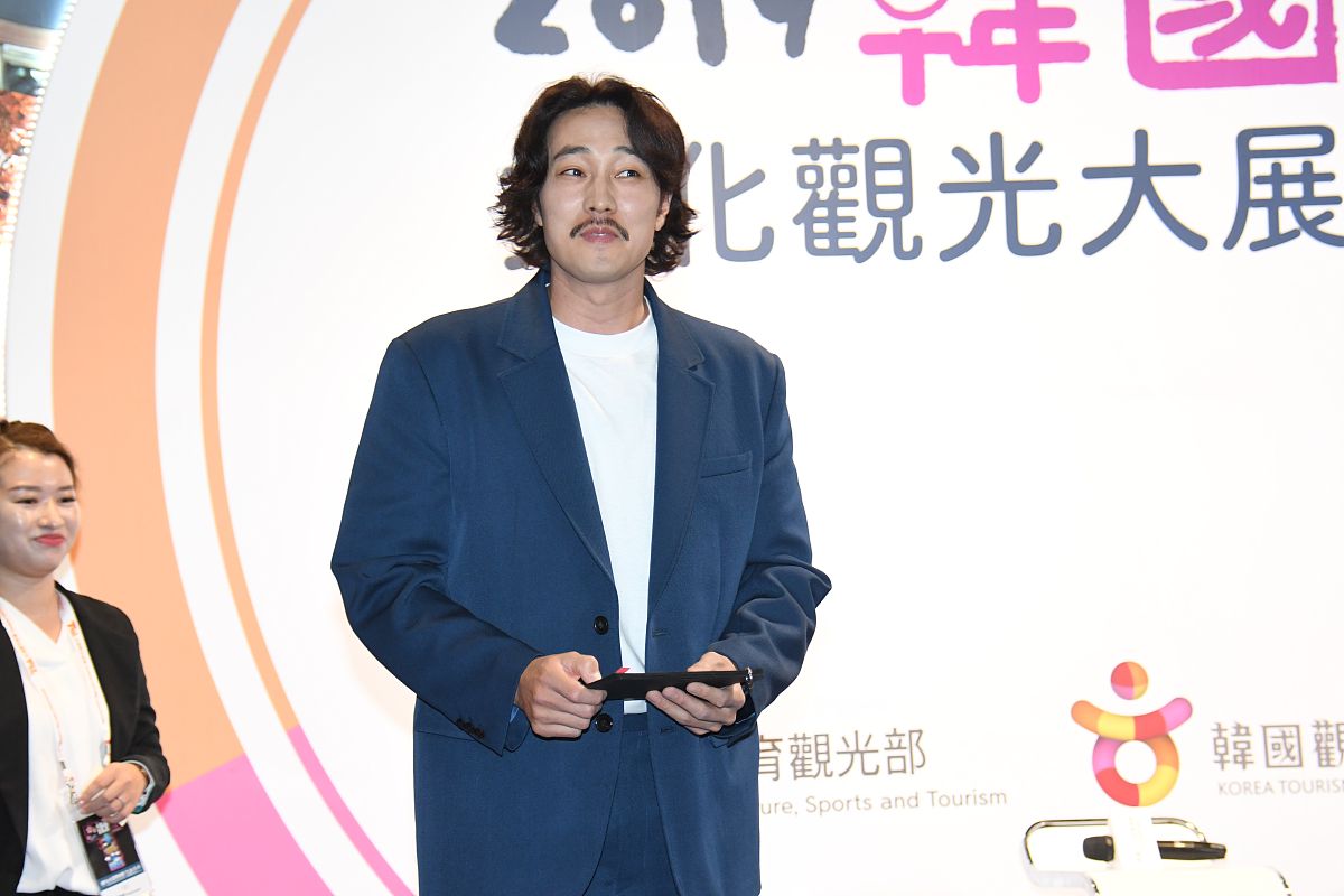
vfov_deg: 12.7
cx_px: 672
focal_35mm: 108
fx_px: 4032
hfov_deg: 18.9
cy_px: 448
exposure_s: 1/160
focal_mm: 72
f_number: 5.6
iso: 1600
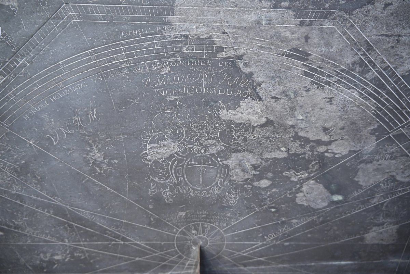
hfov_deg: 67.4
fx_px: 307
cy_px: 137
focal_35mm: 27
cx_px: 205
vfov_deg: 47.9
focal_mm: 18
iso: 400
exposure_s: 1/200
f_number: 3.5
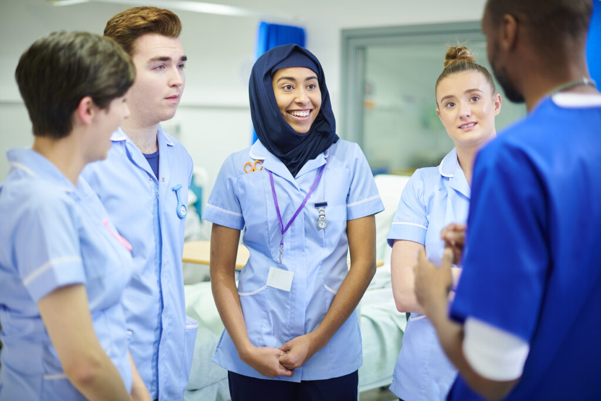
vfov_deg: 27.0
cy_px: 200
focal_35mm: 50
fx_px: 835
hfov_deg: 39.6
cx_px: 300
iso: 200
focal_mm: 50
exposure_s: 1/100
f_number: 2
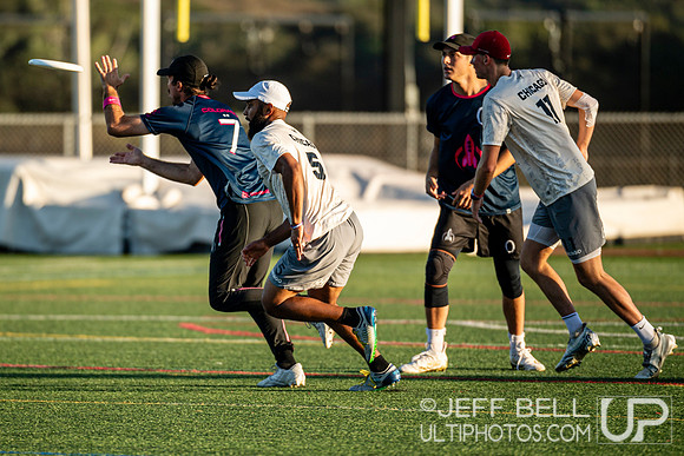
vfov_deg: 3.0
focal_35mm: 453
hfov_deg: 4.5
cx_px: 266
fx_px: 8611
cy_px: 233
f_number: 3.2
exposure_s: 1/1250
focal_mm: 300
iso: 160
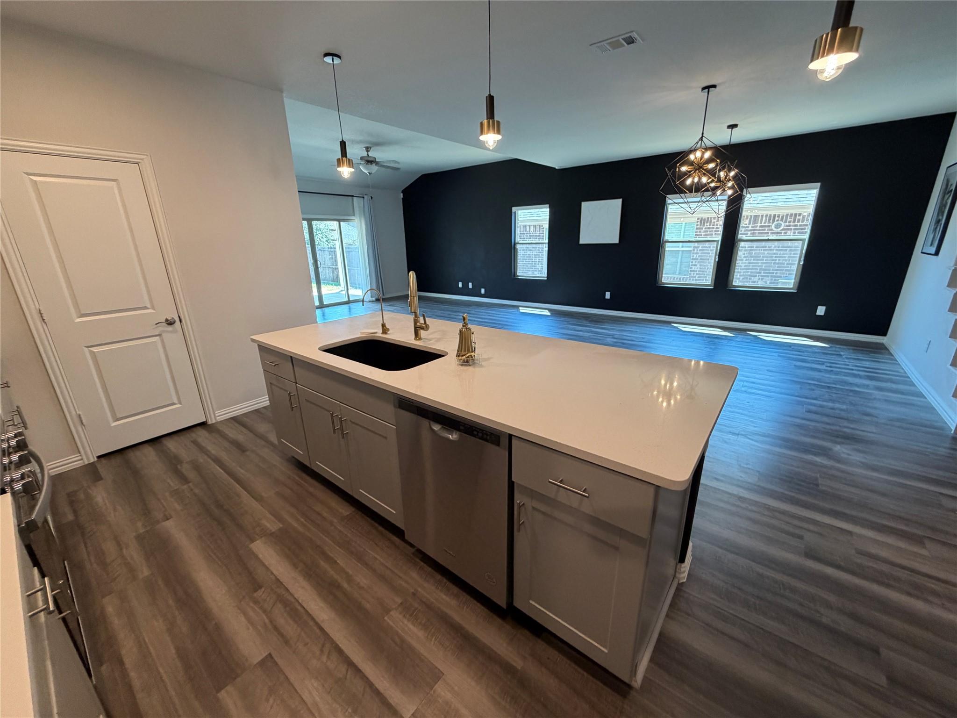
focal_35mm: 14
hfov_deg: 102.1
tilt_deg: -18.0
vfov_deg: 85.7
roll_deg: +0.0
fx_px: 387
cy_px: 359
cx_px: 478
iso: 320
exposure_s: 1/120
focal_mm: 2.22
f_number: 2.2
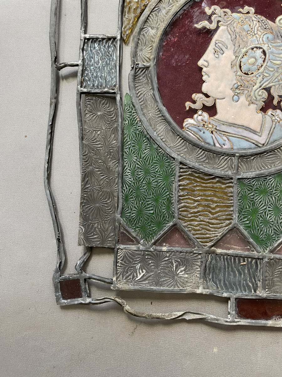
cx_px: 141
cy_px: 188
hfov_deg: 53.1
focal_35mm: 26
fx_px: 282
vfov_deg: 67.3
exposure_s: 1/69
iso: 125
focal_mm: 4.2
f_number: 1.6
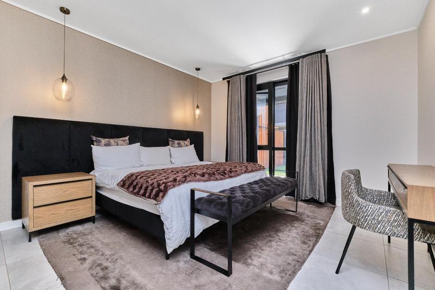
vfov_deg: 77.3
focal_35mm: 15
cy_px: 145
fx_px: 181
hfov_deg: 100.4
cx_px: 218
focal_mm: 10
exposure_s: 1/100
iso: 800
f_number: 8
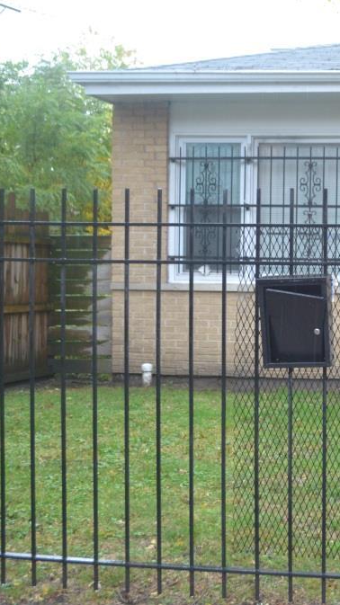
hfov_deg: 17.1
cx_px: 417
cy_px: 306
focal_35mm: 67
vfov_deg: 31.4
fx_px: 1075
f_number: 4.5
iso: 500
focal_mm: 28
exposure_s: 1/60
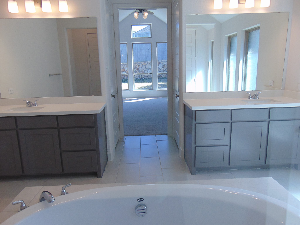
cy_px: 112
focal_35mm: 25
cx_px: 150
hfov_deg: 69.4
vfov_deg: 54.9
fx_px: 217
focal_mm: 4.5
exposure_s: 1/125
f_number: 3
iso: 80
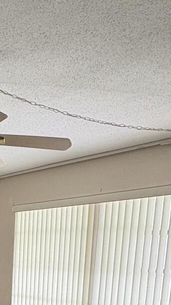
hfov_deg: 21.9
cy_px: 334
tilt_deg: -11.0
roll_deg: -0.6
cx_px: -41
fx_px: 403
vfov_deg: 35.5
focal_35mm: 50
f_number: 2.2
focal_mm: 2.22
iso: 250
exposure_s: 1/82
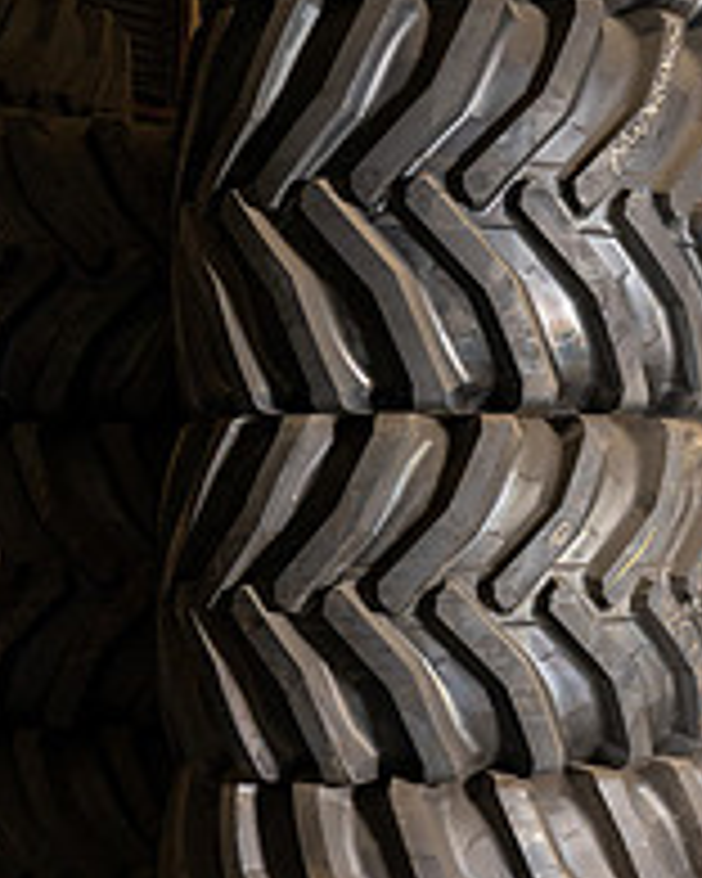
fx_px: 1740
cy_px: 394
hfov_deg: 20.7
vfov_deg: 28.3
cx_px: 922
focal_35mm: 67
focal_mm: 24
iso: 1000
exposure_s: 1/60
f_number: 4
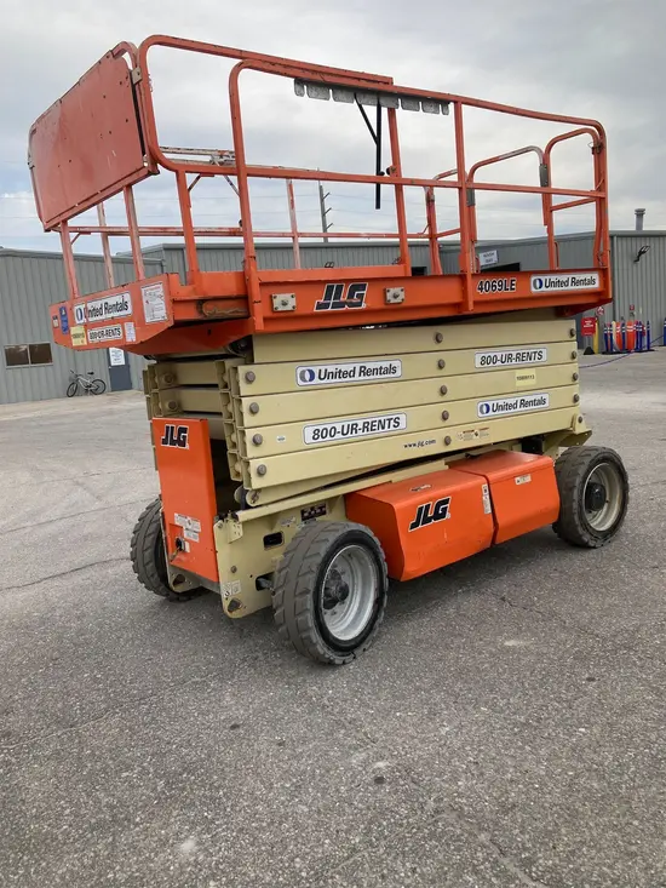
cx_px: 333
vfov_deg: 63.4
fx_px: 718
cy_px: 444
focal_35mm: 28
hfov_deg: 49.8
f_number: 1.8
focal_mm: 3.99
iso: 20
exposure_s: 1/783
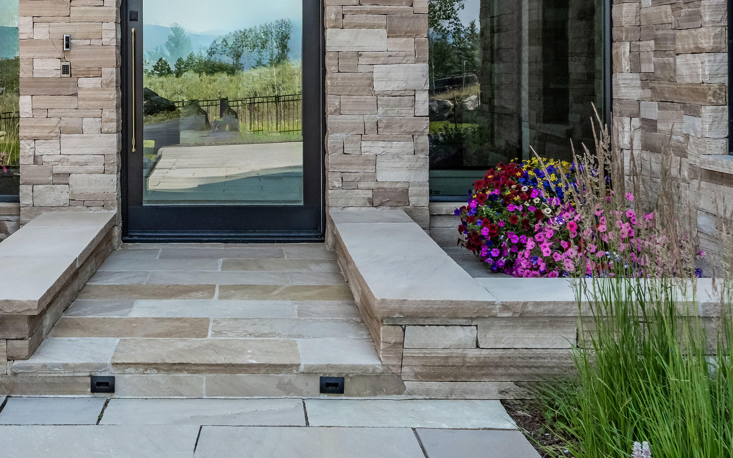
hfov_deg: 37.1
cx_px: 236
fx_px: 1079
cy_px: 49
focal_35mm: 54
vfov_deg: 23.4
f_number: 10
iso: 800
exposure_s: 1/5000
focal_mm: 29
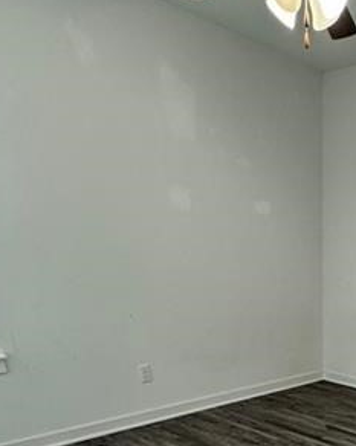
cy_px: 495
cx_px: 374
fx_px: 475
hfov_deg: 36.0
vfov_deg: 40.3
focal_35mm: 36
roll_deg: -1.7
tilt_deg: -28.0
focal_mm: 2.22
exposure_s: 1/120
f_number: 2.2
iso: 250
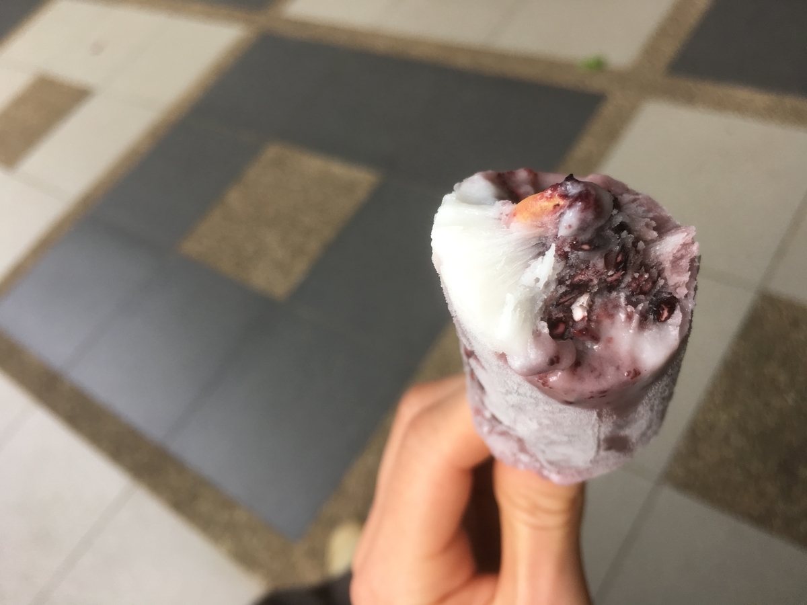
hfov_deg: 61.7
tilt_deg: -49.0
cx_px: 404
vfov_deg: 48.2
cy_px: 302
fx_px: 676
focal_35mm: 29
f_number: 2.2
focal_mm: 4.15
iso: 32
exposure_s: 1/100
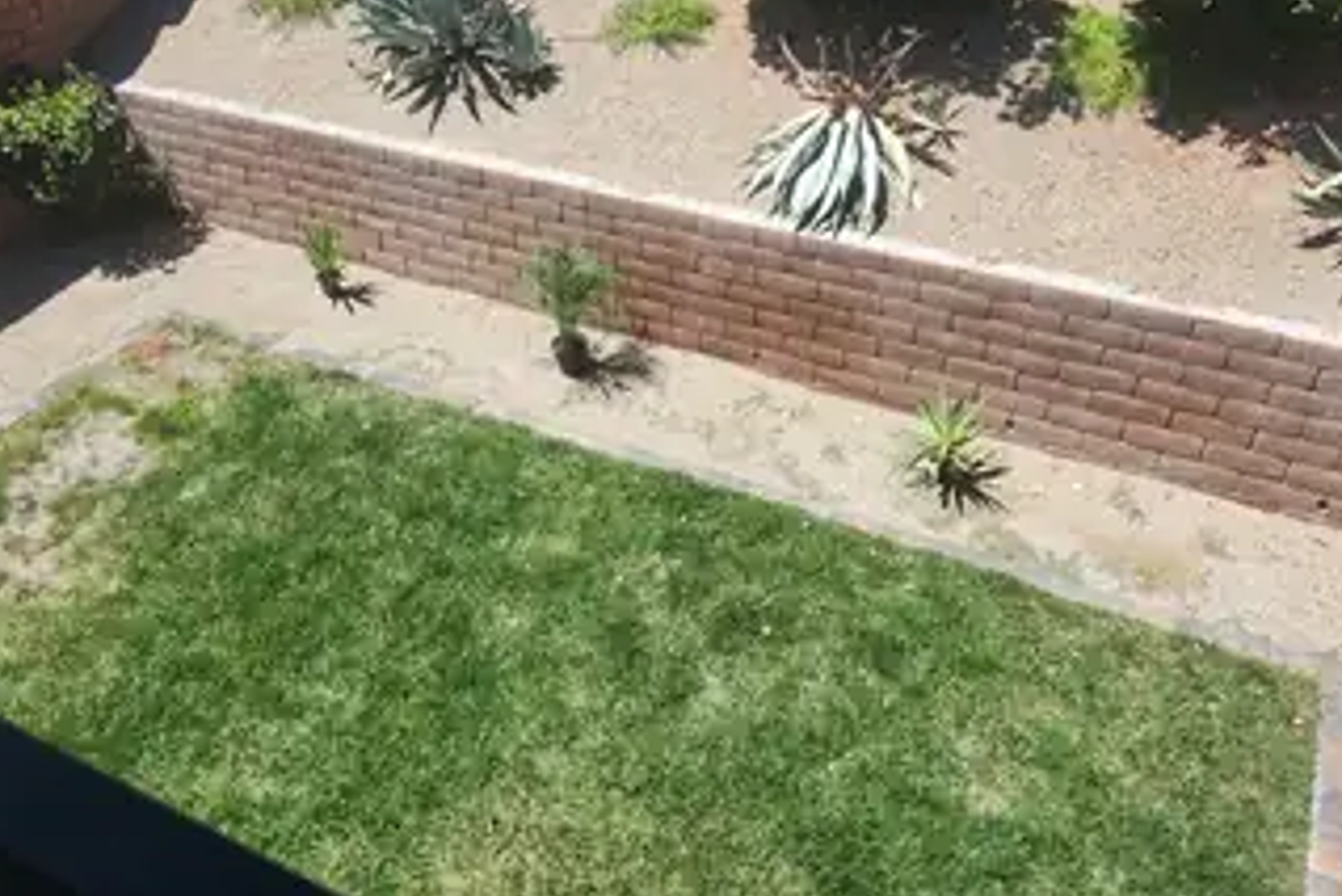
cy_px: 324
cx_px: 665
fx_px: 1119
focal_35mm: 30
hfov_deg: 61.9
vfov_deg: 43.2
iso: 25
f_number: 1.8
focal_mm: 5.54
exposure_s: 1/1139
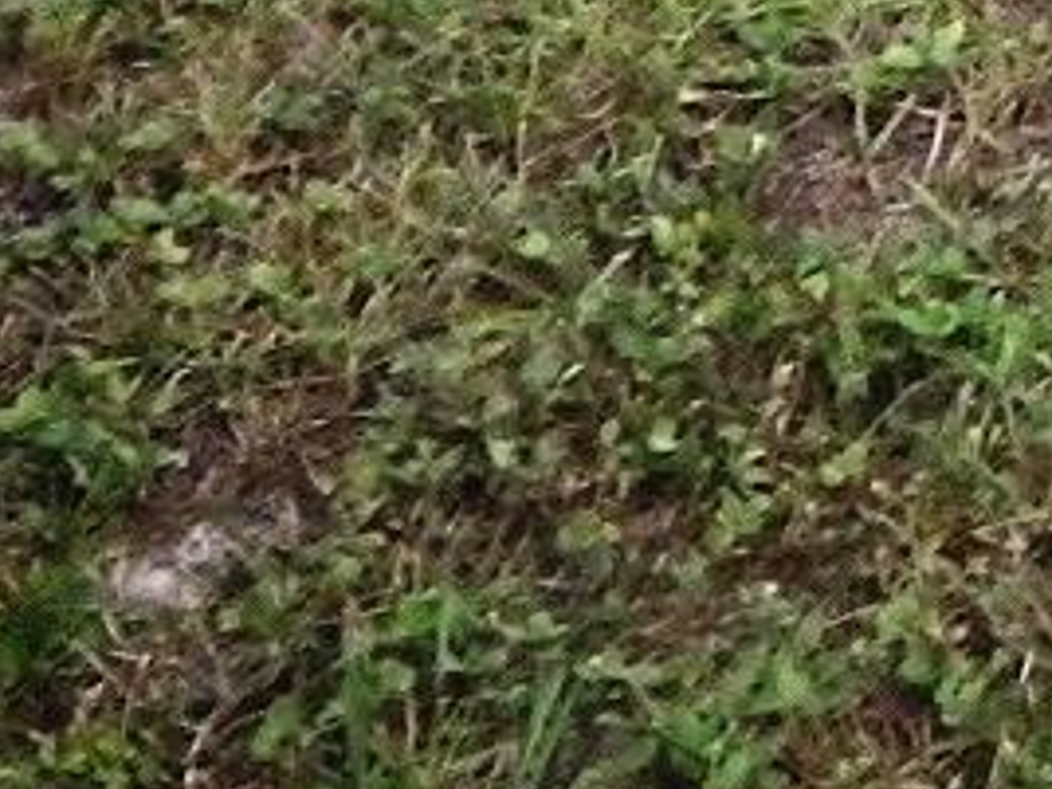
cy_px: -1798
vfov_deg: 6.2
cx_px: 1845
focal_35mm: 214
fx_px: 6504
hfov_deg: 8.9
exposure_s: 1/50
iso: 80
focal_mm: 5
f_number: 3.5
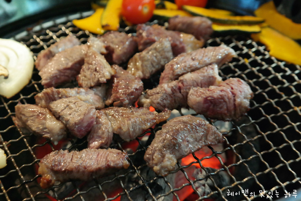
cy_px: 100
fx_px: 577
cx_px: 150
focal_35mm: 69
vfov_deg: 19.8
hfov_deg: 29.2
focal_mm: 45
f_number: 5
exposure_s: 1/40
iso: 3200
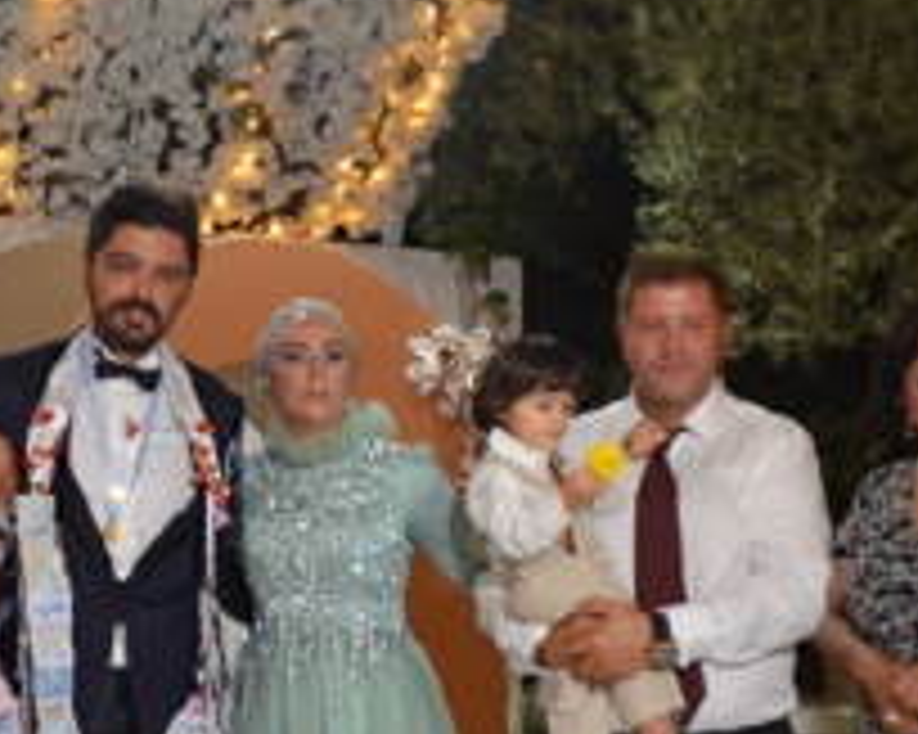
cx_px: 180
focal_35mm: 281
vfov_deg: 5.5
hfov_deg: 6.9
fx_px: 7631
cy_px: 567
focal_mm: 68
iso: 1600
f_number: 5.3
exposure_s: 1/60
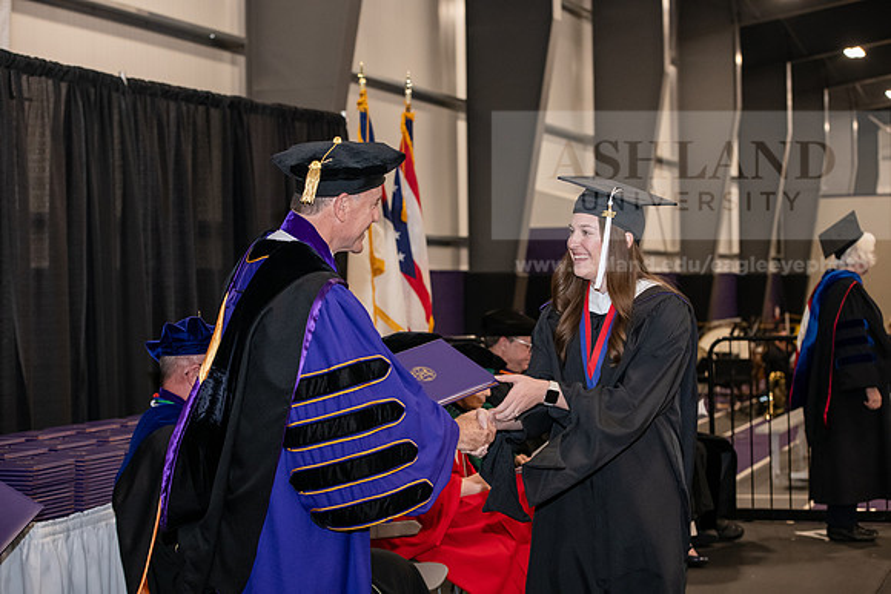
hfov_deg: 28.8
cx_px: 446
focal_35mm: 70
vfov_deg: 19.5
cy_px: 297
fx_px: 1733
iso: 2500
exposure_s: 1/200
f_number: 5
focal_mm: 70
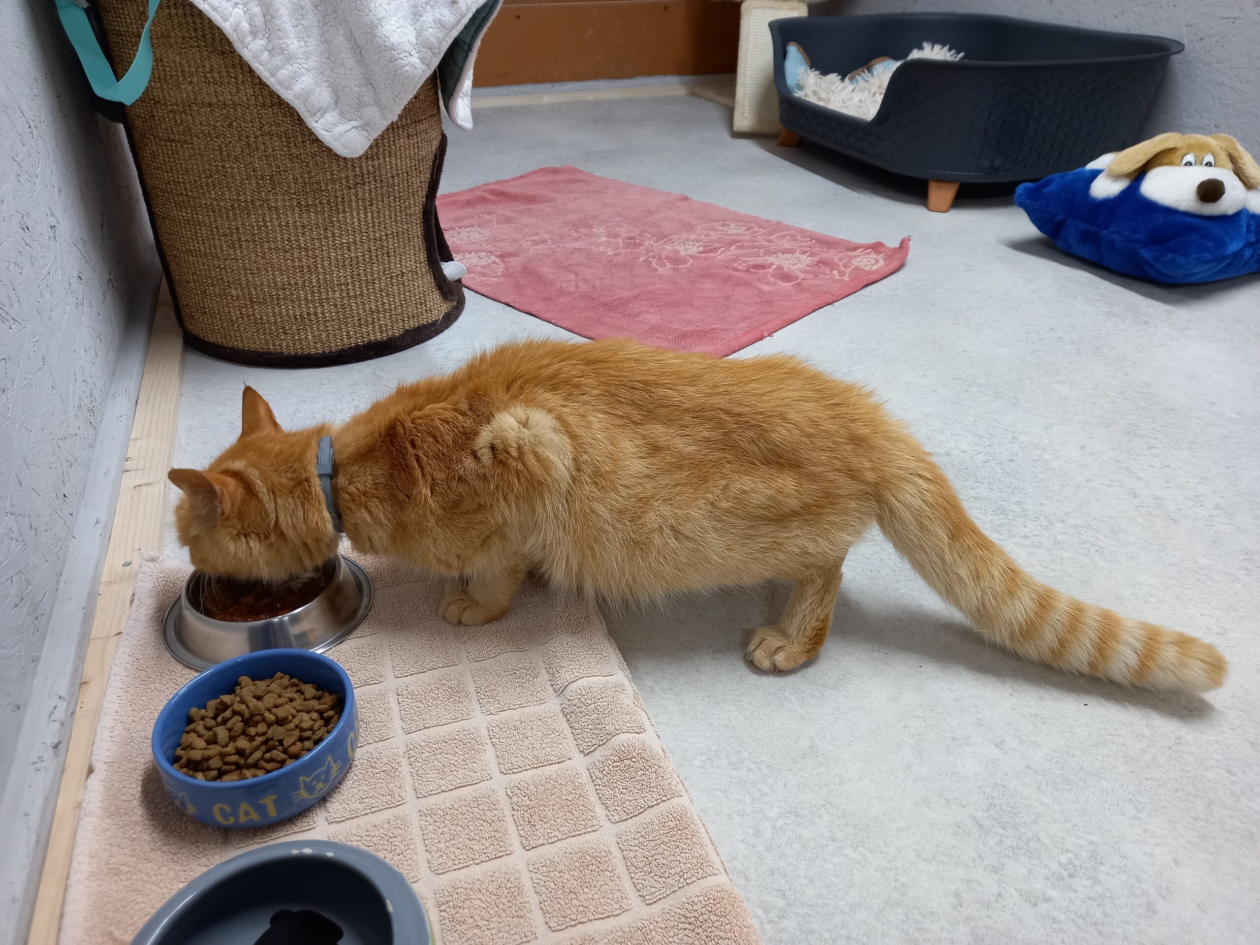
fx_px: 910
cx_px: 630
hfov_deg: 69.4
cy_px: 472
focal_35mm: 25
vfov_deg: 54.9
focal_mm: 4.6
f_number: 2
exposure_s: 1/50
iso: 125
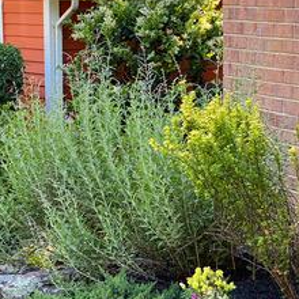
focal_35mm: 134
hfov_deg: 13.0
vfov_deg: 13.0
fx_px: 1309
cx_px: 148
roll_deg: +1.1
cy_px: 224
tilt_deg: -10.2
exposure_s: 1/121
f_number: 2
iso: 64
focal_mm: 6
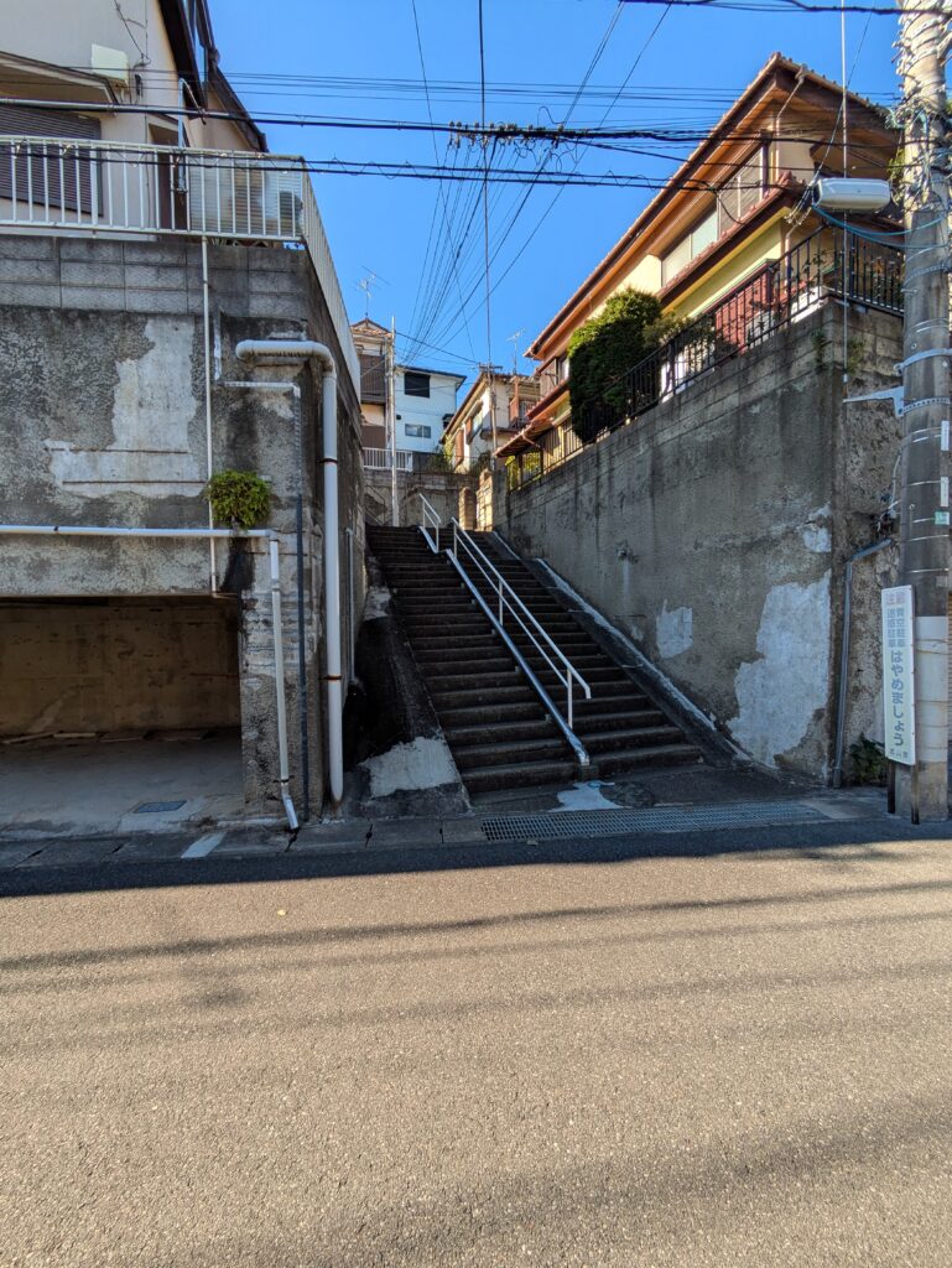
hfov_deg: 85.7
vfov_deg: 102.0
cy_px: 634
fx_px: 513
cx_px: 476
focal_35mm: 14
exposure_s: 1/594
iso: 42
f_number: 2.2
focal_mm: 1.83
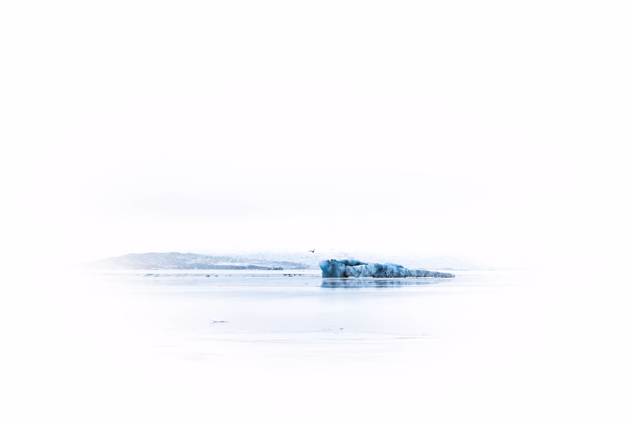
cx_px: 316
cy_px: 210
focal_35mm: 70
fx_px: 1229
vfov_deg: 19.5
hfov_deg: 28.8
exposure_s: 1/200
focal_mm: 70
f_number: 5
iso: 100
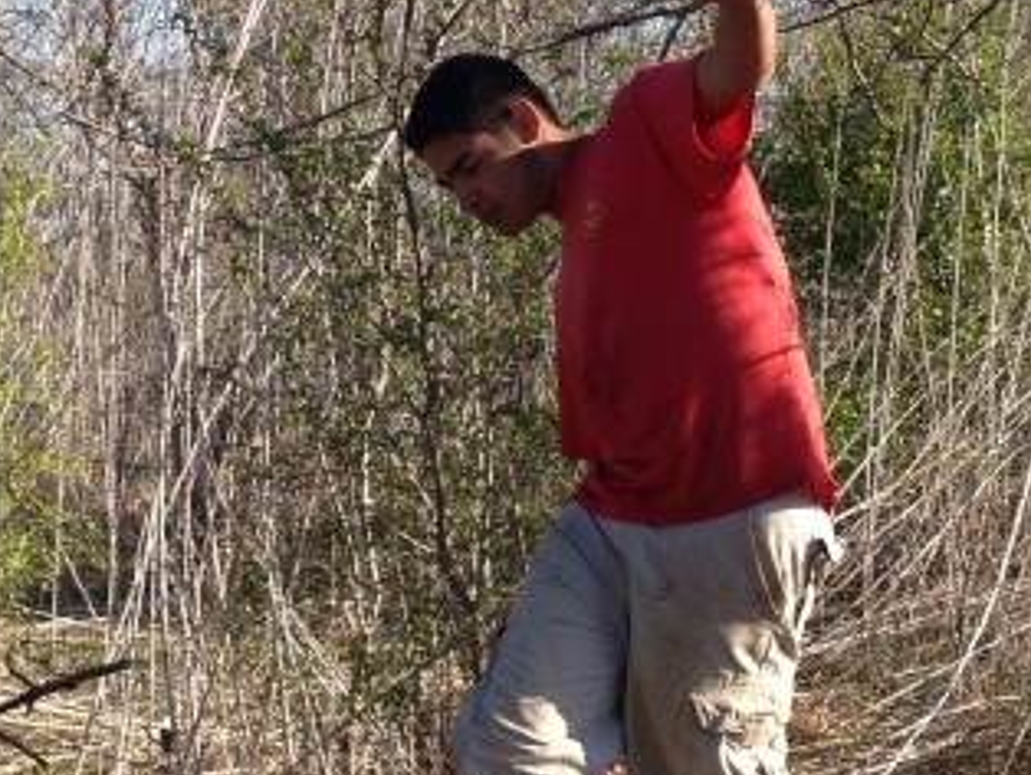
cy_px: 430
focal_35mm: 114
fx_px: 3398
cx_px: 299
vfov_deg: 13.0
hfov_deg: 17.2
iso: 50
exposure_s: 1/908
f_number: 2.4
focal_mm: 4.28
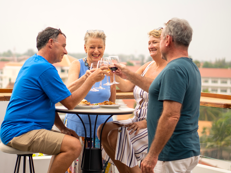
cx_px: 102
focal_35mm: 82
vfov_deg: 18.0
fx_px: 547
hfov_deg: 23.8
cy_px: 87
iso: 160
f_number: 1.8
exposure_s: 1/1600
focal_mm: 50
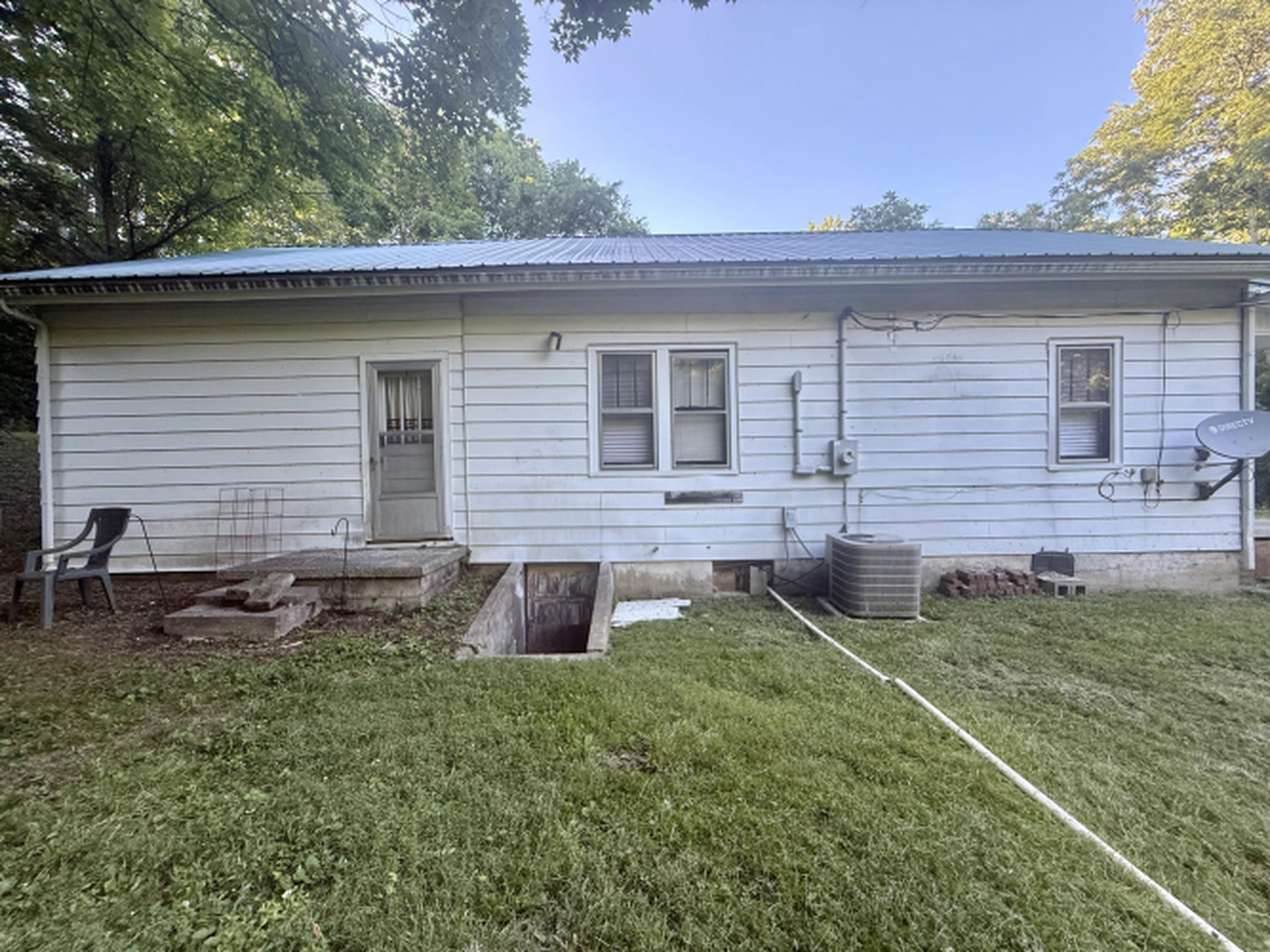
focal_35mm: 14
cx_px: 635
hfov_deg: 102.1
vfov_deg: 85.7
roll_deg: +1.7
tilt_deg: -0.4
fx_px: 514
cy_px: 476
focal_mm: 2.22
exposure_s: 1/99
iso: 125
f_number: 2.2
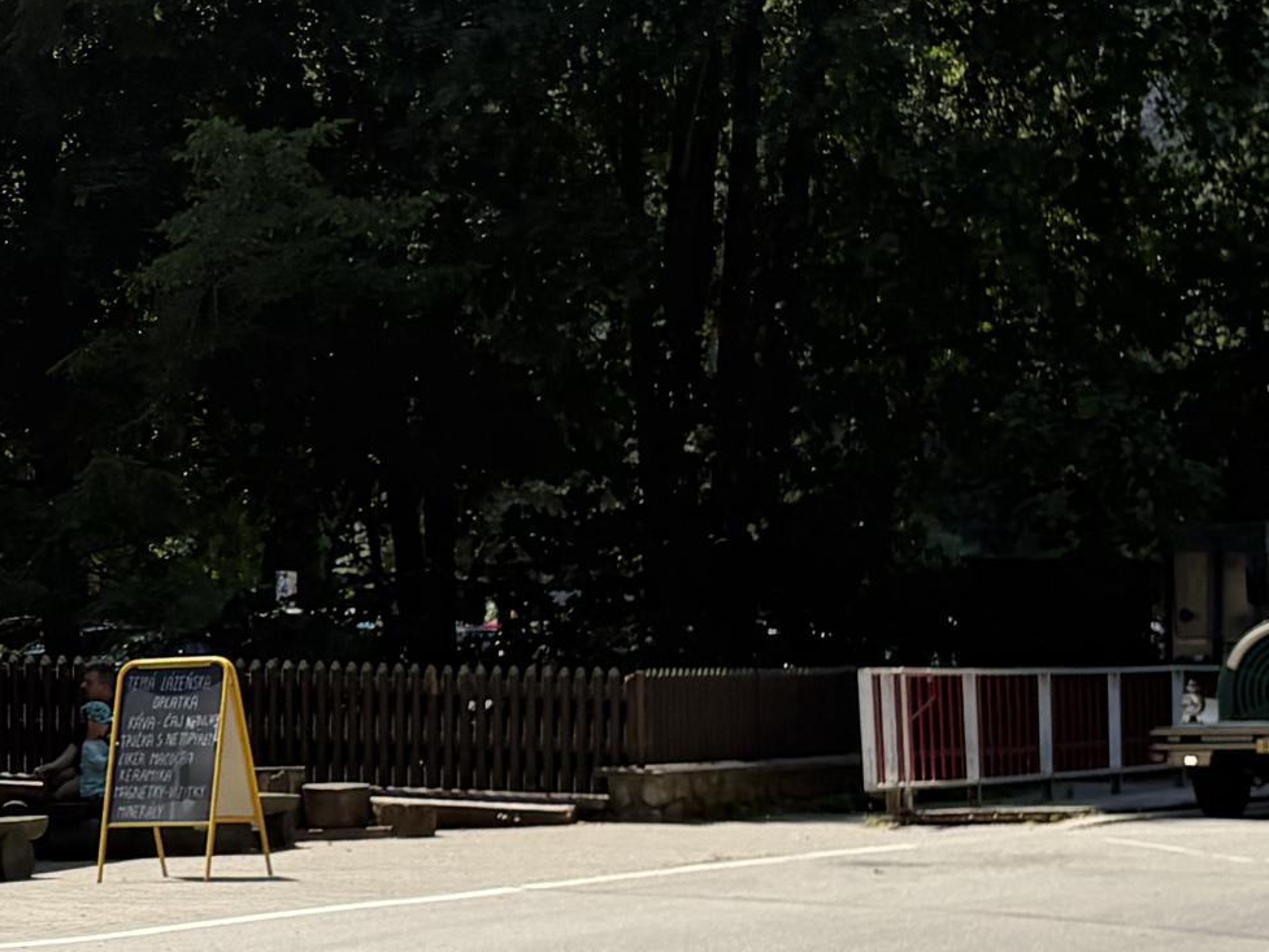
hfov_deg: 17.4
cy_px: 412
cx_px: -121
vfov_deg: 13.6
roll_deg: -0.5
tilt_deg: +2.4
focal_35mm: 109
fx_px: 3996
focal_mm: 5.96
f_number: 1.6
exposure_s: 1/2451
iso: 50
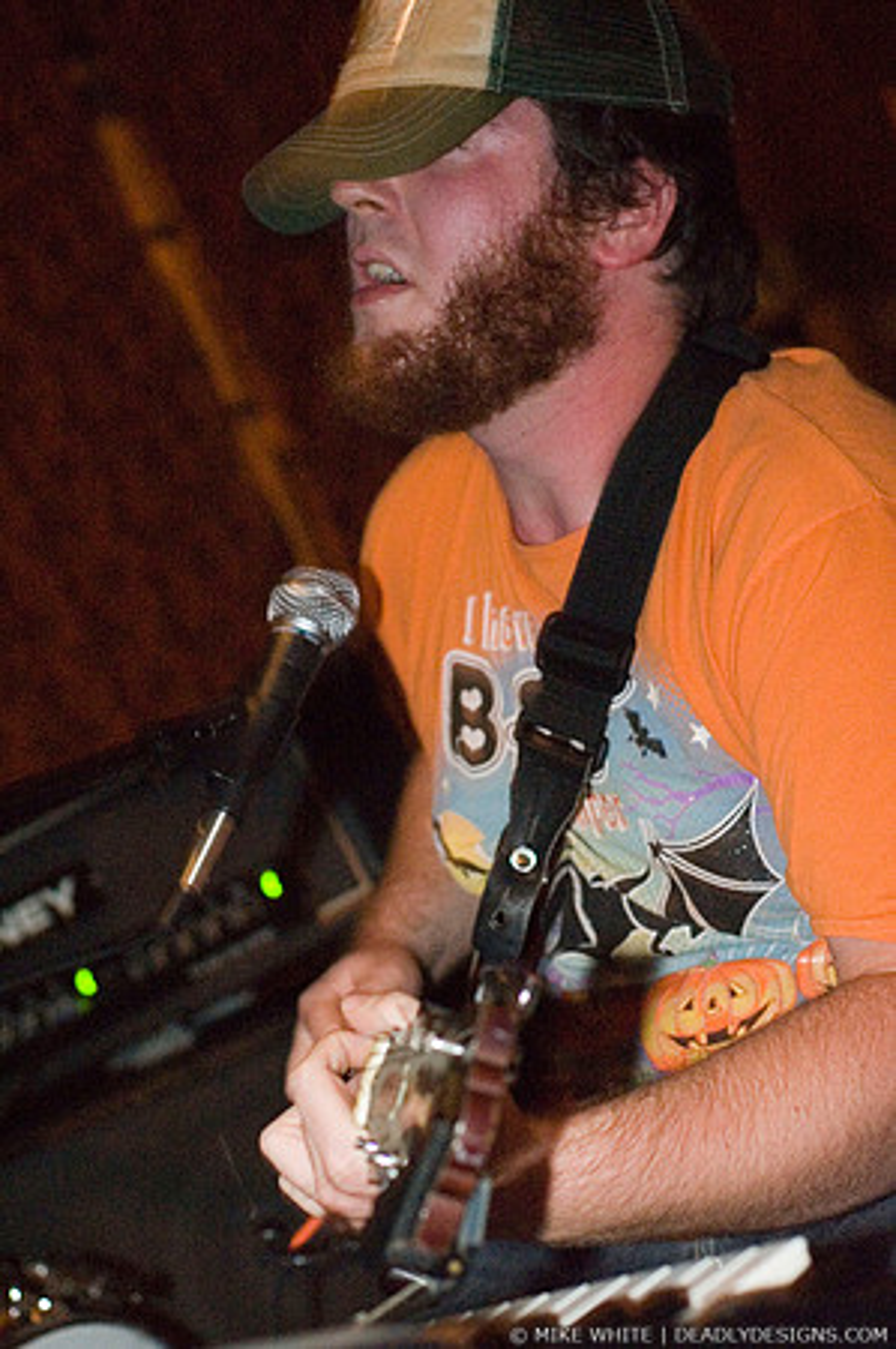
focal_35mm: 75
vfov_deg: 27.0
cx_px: 448
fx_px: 2806
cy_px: 674
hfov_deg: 18.1
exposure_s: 1/20
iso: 1600
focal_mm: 50
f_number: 2.8
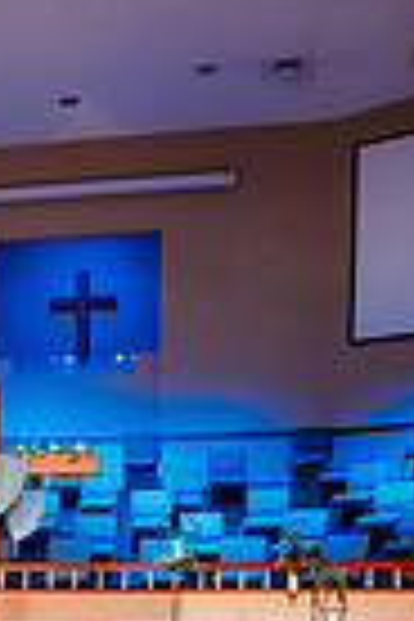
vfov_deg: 24.4
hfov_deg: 16.2
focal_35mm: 78
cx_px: -180
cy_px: 666
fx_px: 1345
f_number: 1.8
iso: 2500
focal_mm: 24
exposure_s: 1/200
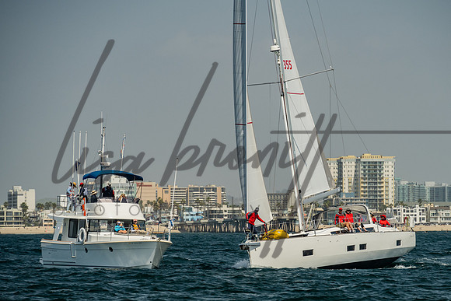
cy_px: 189
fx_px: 2803
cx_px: 264
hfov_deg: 9.2
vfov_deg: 6.1
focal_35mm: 224
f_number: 6.3
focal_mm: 175
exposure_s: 1/1250
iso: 320
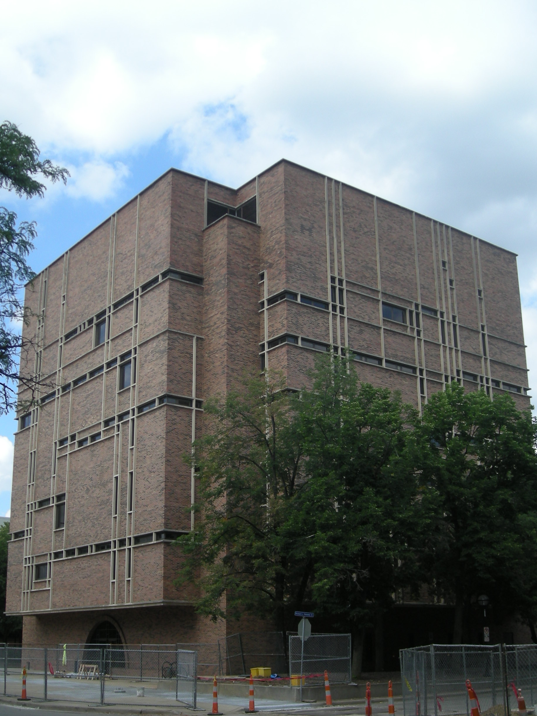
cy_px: 398
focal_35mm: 44
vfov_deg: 42.9
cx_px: 277
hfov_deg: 32.9
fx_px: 910
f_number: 5.7
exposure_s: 1/150
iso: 50
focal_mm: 5.7
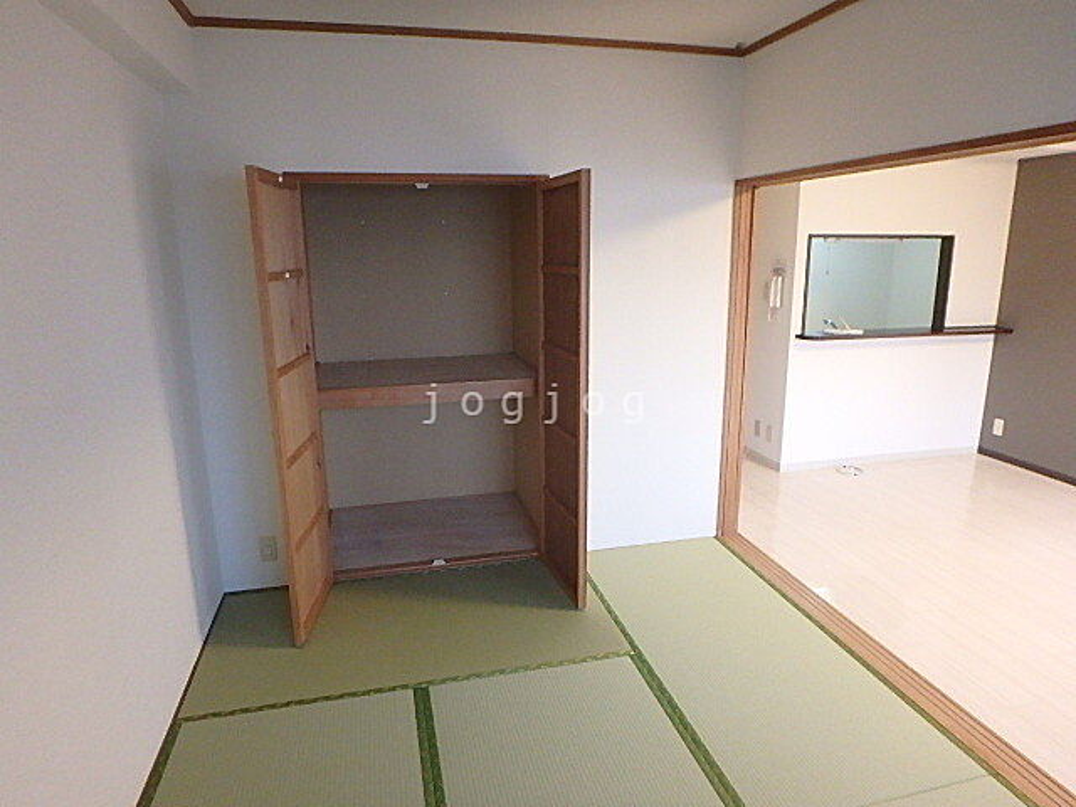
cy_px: 404
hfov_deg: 79.0
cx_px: 538
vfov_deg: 63.4
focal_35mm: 21
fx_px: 653
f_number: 3.5
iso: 800
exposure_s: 1/25
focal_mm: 3.7
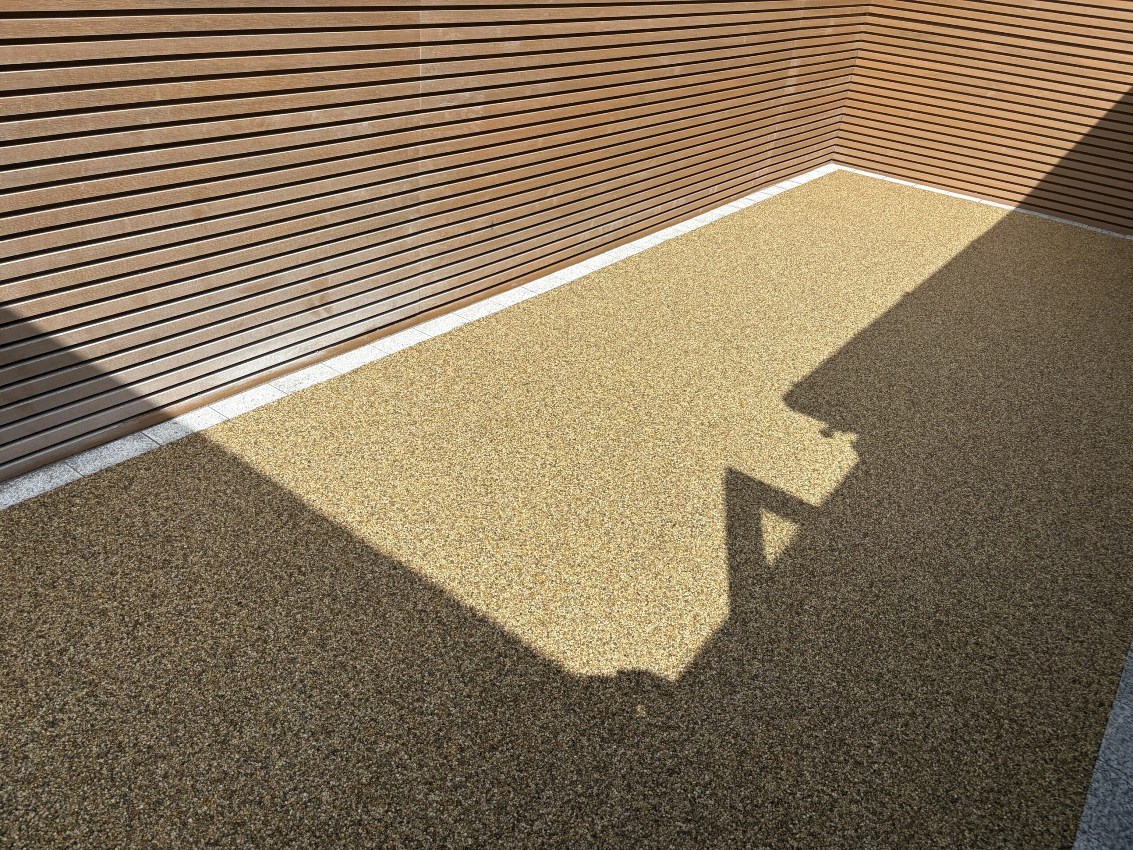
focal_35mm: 26
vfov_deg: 53.1
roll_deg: -8.1
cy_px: 425
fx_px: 851
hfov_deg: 67.3
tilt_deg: -27.9
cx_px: 566
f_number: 1.6
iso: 50
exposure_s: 1/2865
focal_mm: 5.96
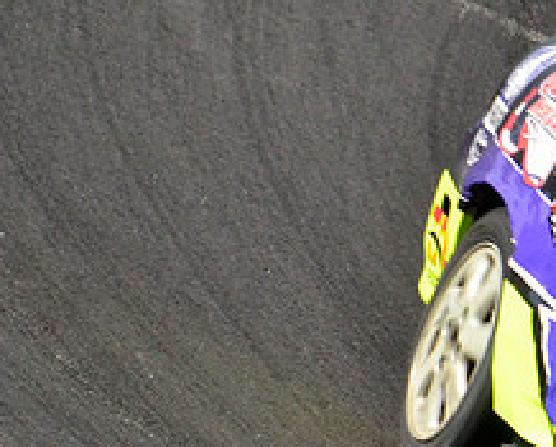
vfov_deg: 1.5
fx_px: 16955
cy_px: 452
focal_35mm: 1029
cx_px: 990
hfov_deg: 1.9
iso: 1000
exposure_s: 1/800
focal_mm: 200
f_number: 11
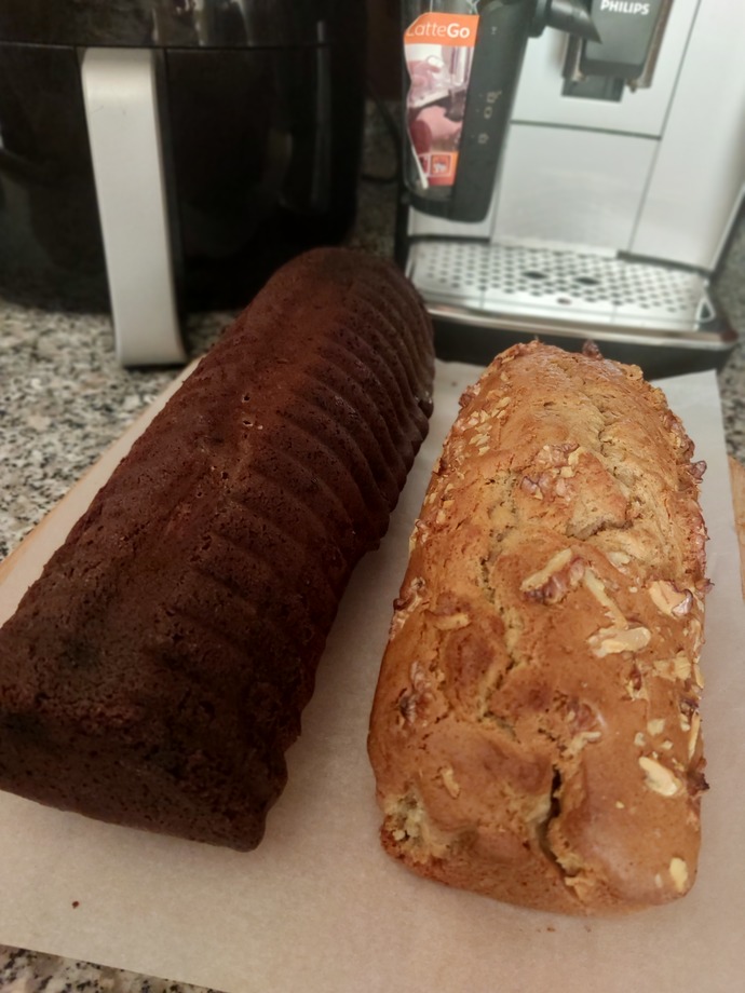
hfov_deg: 46.8
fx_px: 861
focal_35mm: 30
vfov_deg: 60.0
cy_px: 496
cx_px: 372
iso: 400
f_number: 1.8
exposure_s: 1/25
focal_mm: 4.6
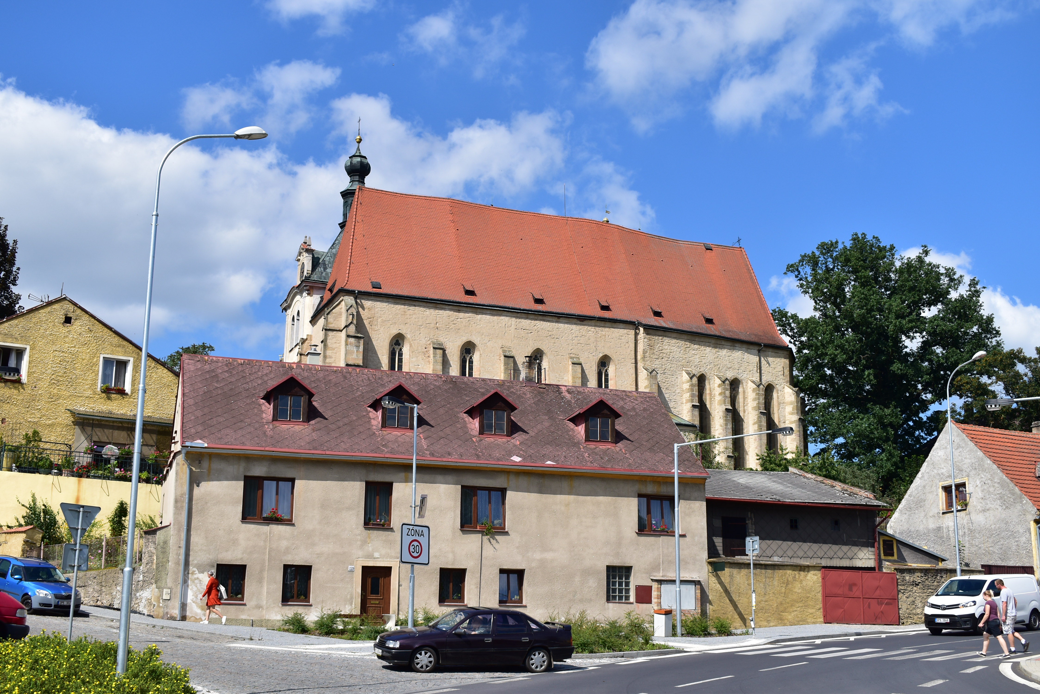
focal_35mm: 46
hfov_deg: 42.3
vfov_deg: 29.0
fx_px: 1344
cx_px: 520
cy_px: 347
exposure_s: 1/640
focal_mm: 31
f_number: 7.1
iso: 160
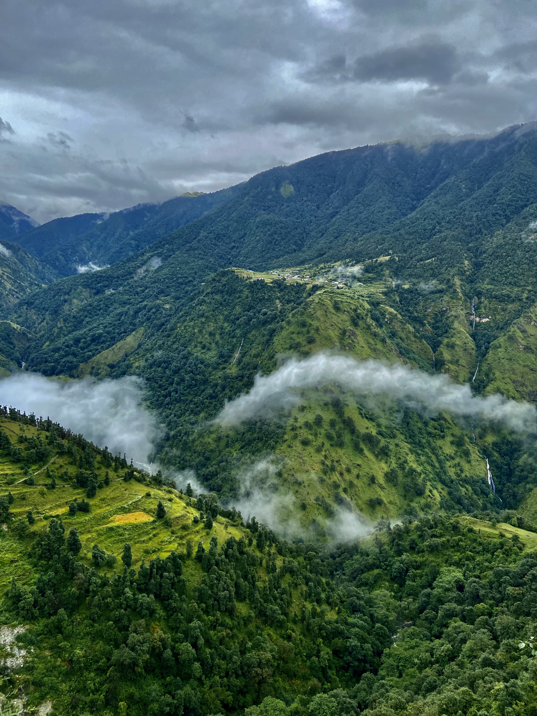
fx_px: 538
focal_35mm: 26
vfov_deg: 67.3
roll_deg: -2.3
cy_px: 358
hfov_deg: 53.1
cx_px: 268
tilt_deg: -5.7
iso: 32
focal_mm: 4.25
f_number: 1.8
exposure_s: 1/752
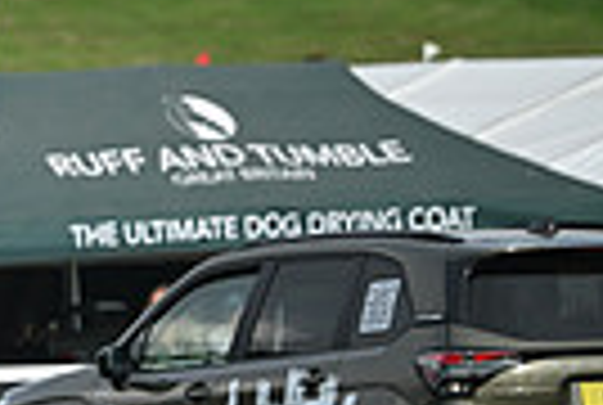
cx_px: -698
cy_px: 7
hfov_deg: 2.1
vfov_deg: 1.4
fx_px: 16653
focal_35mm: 992
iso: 280
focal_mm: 230
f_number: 5
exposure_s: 1/1250
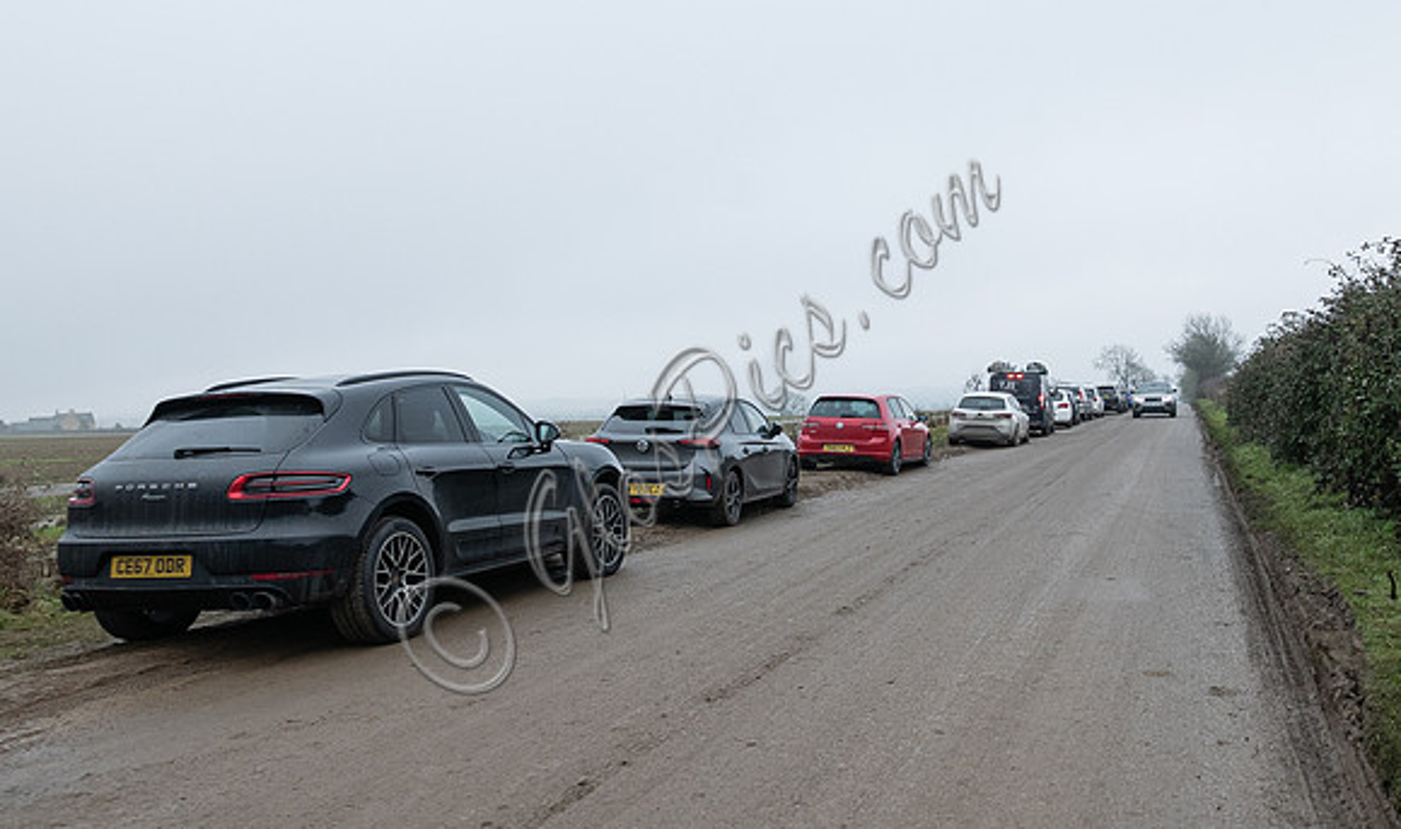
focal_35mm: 35
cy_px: 322
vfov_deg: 35.2
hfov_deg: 56.0
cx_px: 866
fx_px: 1302
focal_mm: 10.9
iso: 200
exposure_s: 1/125
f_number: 5
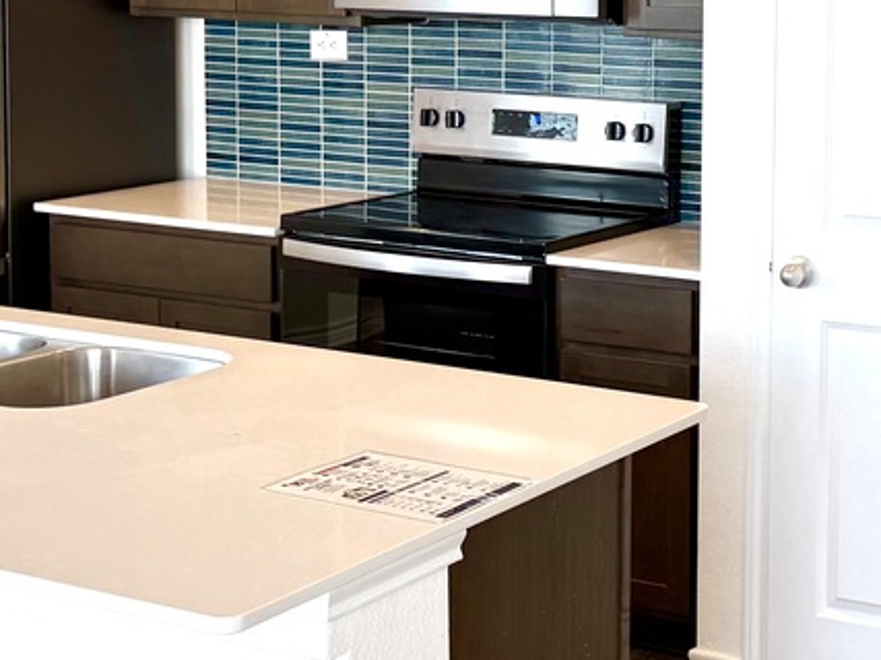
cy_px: 157
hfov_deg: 24.0
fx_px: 2061
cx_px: 607
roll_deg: -1.0
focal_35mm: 81
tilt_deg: -5.9
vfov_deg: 18.1
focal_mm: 6.76
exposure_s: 1/120
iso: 80
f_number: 1.78
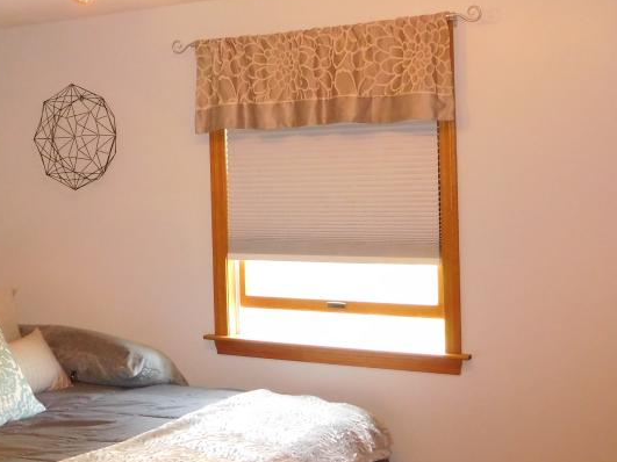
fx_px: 962
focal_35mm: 54
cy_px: 192
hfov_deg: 35.1
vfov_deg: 27.0
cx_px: 189
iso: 640
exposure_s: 1/30
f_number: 3.5
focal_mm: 5
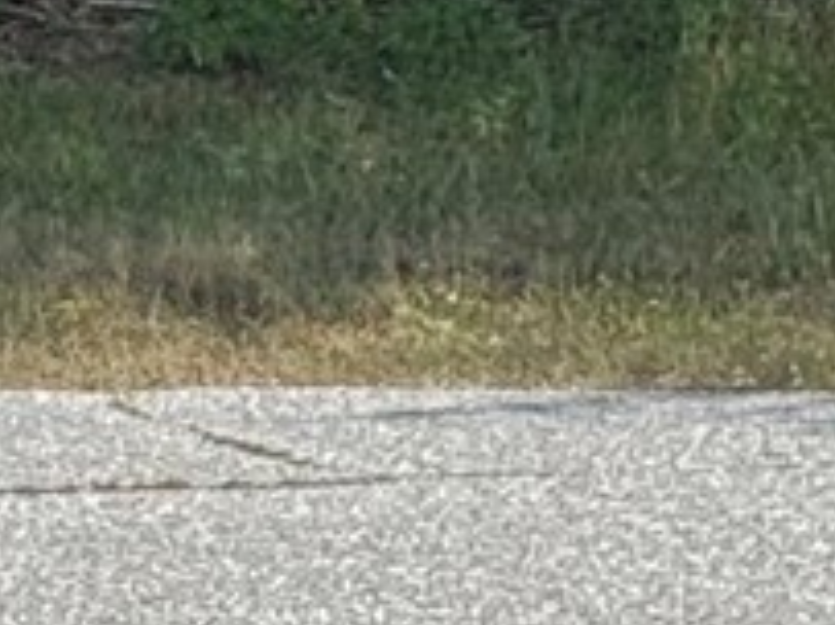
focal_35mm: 379
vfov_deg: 3.9
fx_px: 9137
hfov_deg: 5.0
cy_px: -851
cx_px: -1662
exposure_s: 1/2611
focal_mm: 6.76
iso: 64
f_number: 1.78
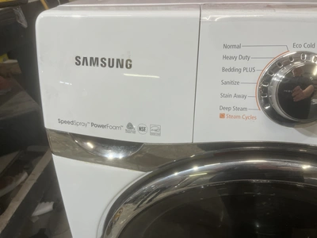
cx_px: 158
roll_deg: +2.8
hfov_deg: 67.3
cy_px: 119
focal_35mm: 26
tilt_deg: -32.0
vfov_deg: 53.1
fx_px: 238
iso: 100
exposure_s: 1/120
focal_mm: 5.1
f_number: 1.6
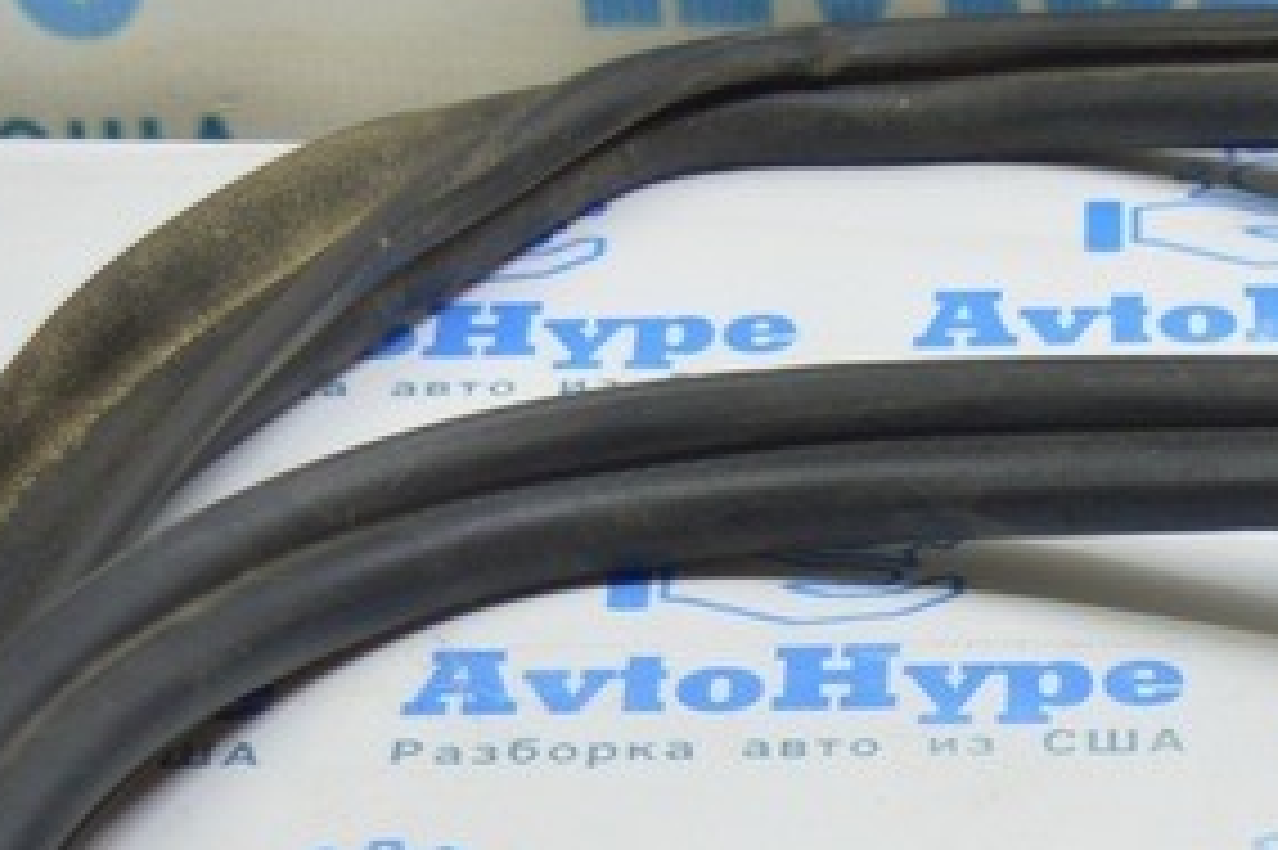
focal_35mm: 157
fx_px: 5563
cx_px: 1264
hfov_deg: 12.9
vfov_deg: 8.6
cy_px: 1194
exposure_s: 1/40
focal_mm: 29
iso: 400
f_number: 4.2
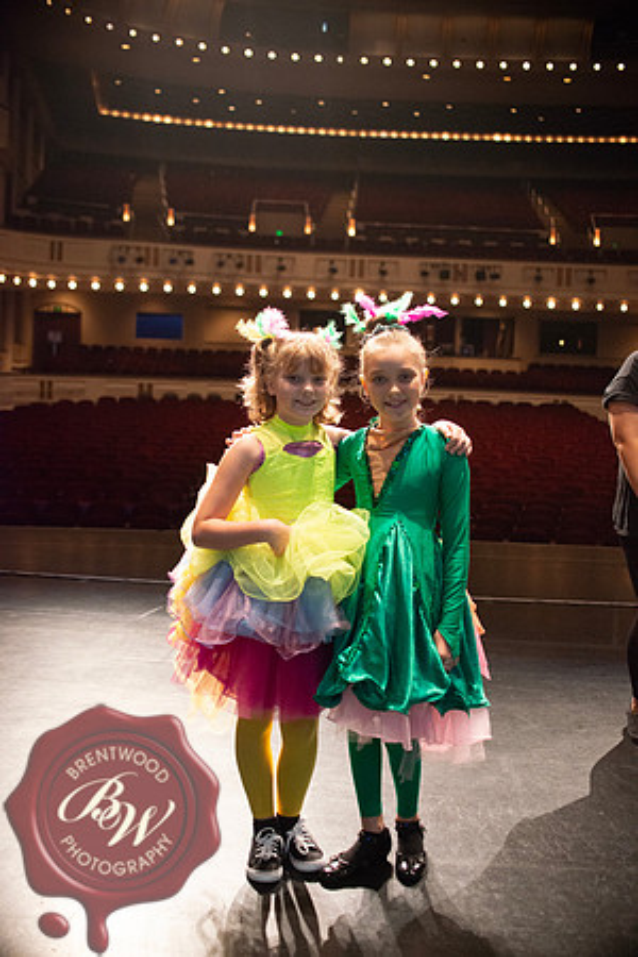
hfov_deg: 37.9
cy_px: 478
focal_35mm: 35
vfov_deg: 54.4
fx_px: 930
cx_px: 319
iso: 6400
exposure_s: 1/500
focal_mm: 35
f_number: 2.8
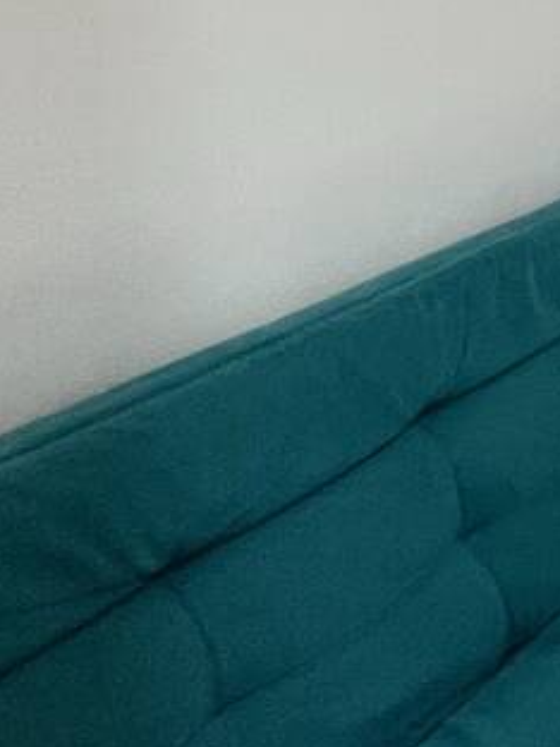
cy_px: -93
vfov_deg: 28.9
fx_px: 1294
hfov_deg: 13.7
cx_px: 1453
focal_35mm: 60
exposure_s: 1/60
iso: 500
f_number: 1.8
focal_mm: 1.57
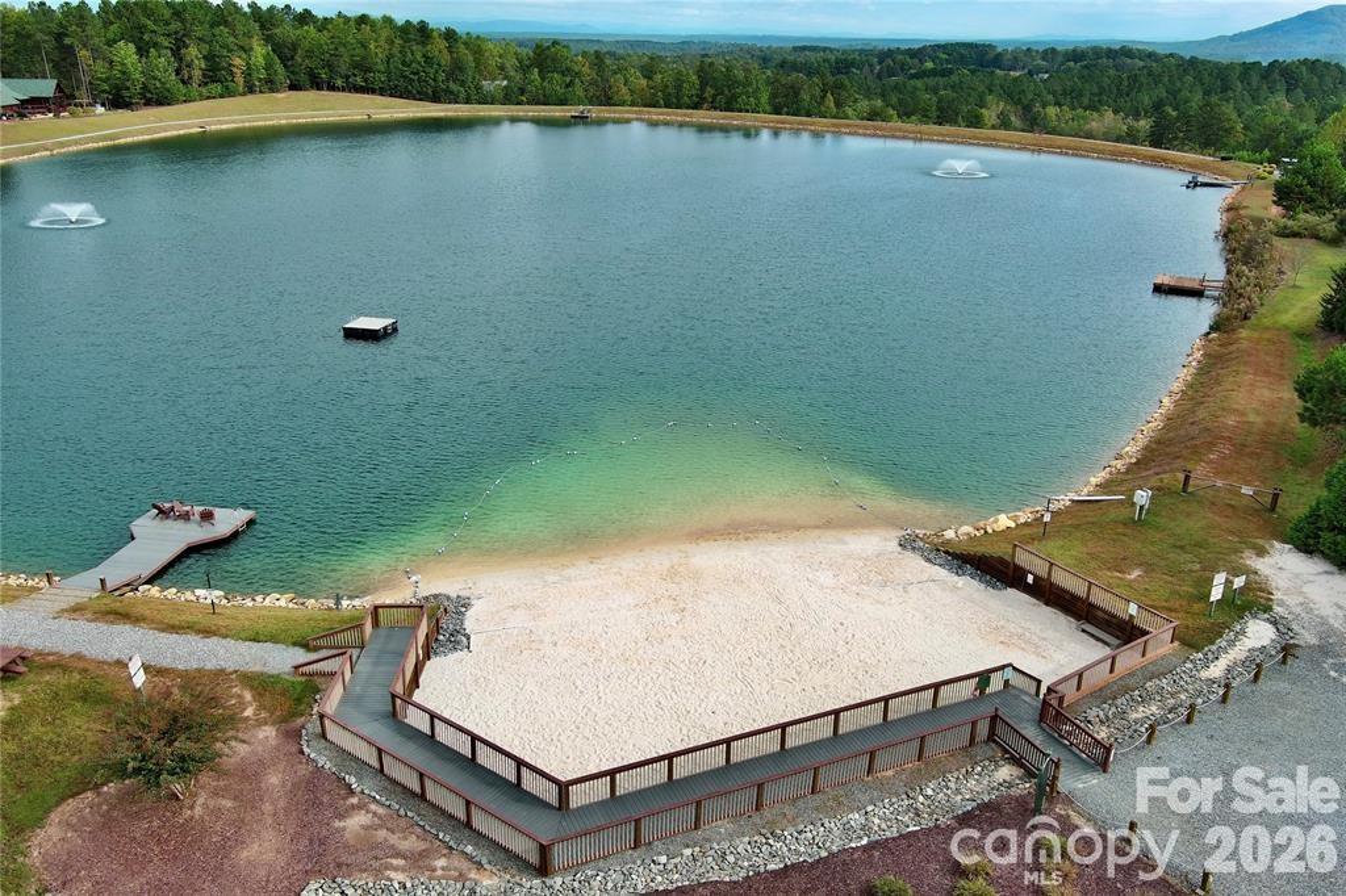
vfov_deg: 44.9
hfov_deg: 63.7
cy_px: 448
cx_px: 673
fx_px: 1084
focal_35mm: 29
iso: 100
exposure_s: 1/1040
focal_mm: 10.57
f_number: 2.8
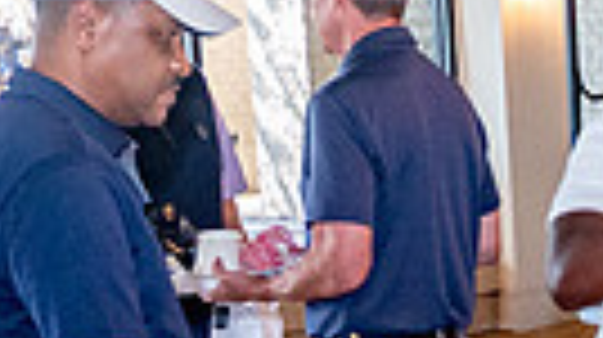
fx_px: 2332
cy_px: 361
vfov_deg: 8.2
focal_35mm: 146
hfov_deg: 14.0
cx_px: 840
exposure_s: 1/200
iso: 2500
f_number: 4.5
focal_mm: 24
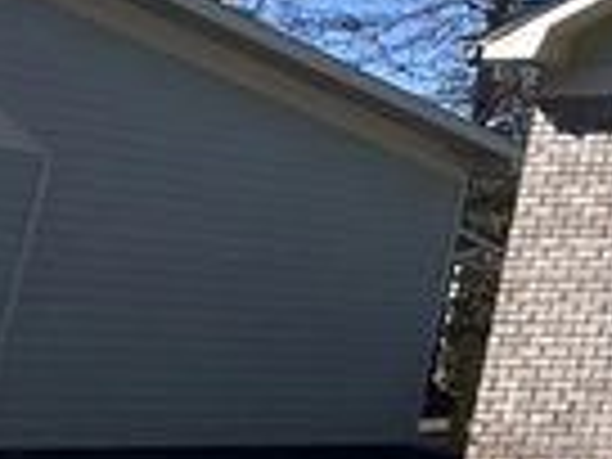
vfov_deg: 14.7
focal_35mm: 98
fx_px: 1733
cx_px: 1894
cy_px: -54
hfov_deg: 11.0
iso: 32
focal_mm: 1.57
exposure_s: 1/1400
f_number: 1.8
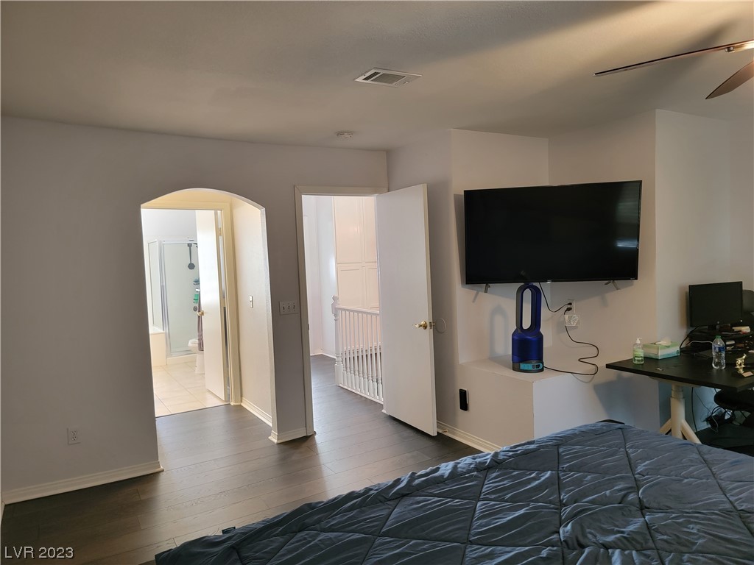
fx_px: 523
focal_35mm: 24
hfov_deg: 71.6
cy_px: 282
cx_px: 377
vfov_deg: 56.8
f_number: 1.8
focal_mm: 6.7
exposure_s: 1/40
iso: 400
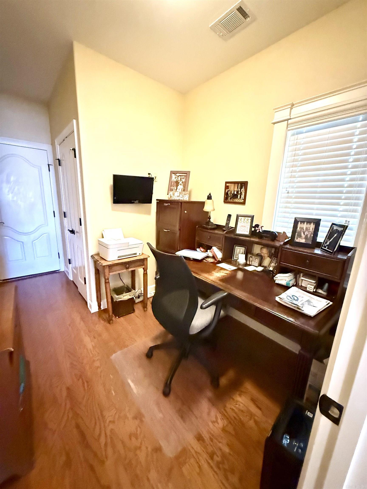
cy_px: 244
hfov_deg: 85.7
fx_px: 198
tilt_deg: -12.3
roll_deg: -3.3
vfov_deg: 102.1
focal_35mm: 14
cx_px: 184
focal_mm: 2.22
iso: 1250
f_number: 2.2
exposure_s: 1/40
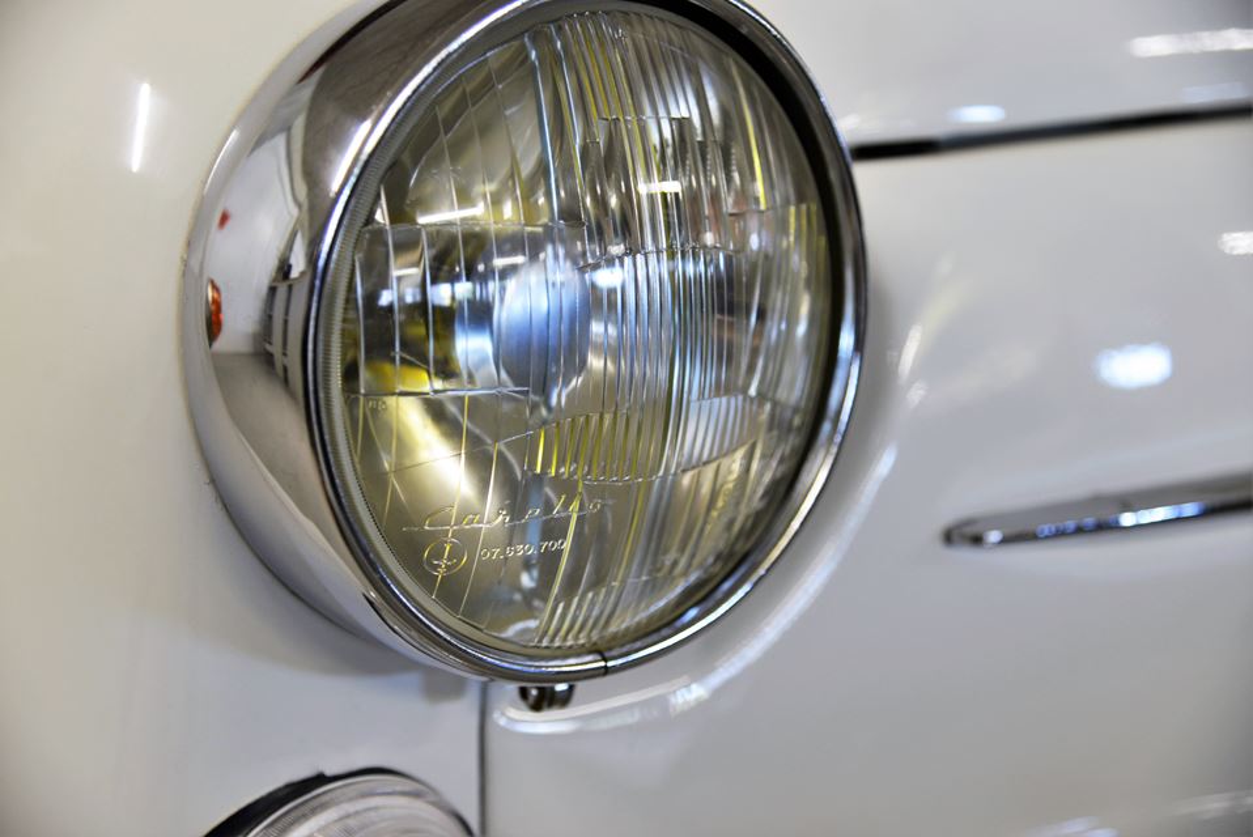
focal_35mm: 58
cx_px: 626
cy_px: 418
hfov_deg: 34.5
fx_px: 2020
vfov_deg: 23.4
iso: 800
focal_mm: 58
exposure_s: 1/40
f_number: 4
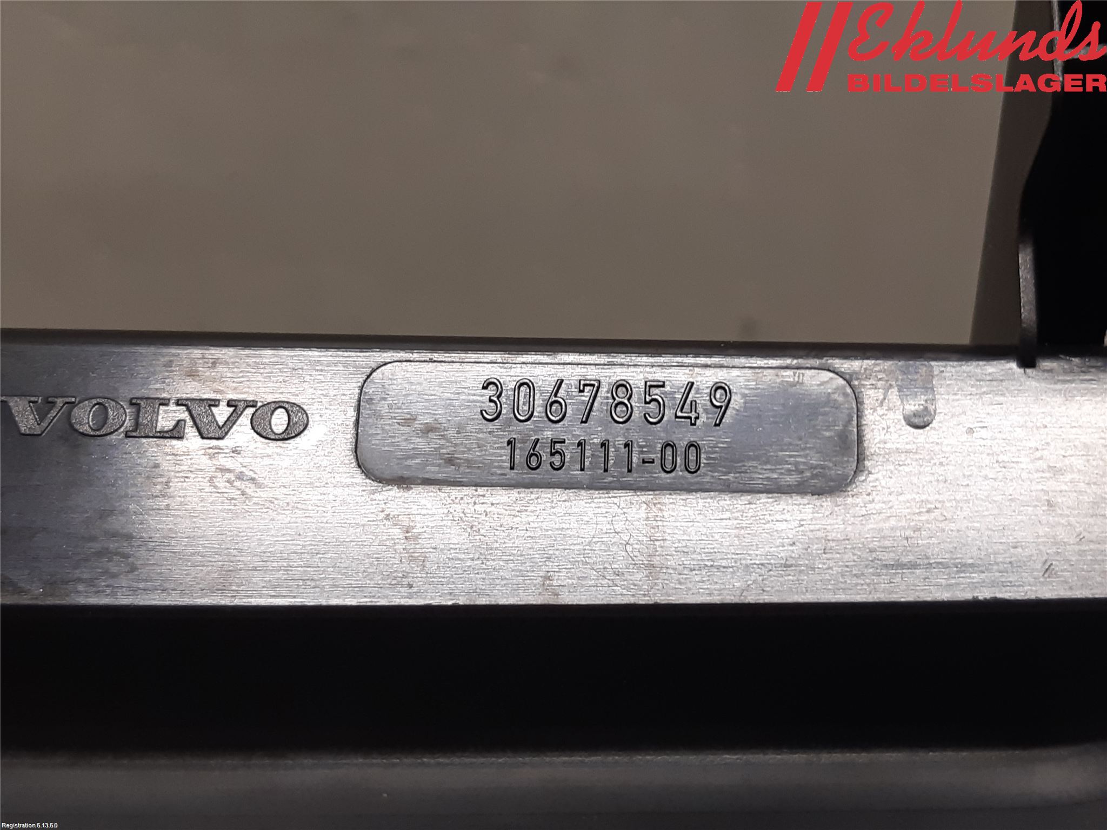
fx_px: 831
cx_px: 554
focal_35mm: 26
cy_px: 415
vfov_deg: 53.1
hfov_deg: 67.3
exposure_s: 1/50
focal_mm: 3.93
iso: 100
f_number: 1.7
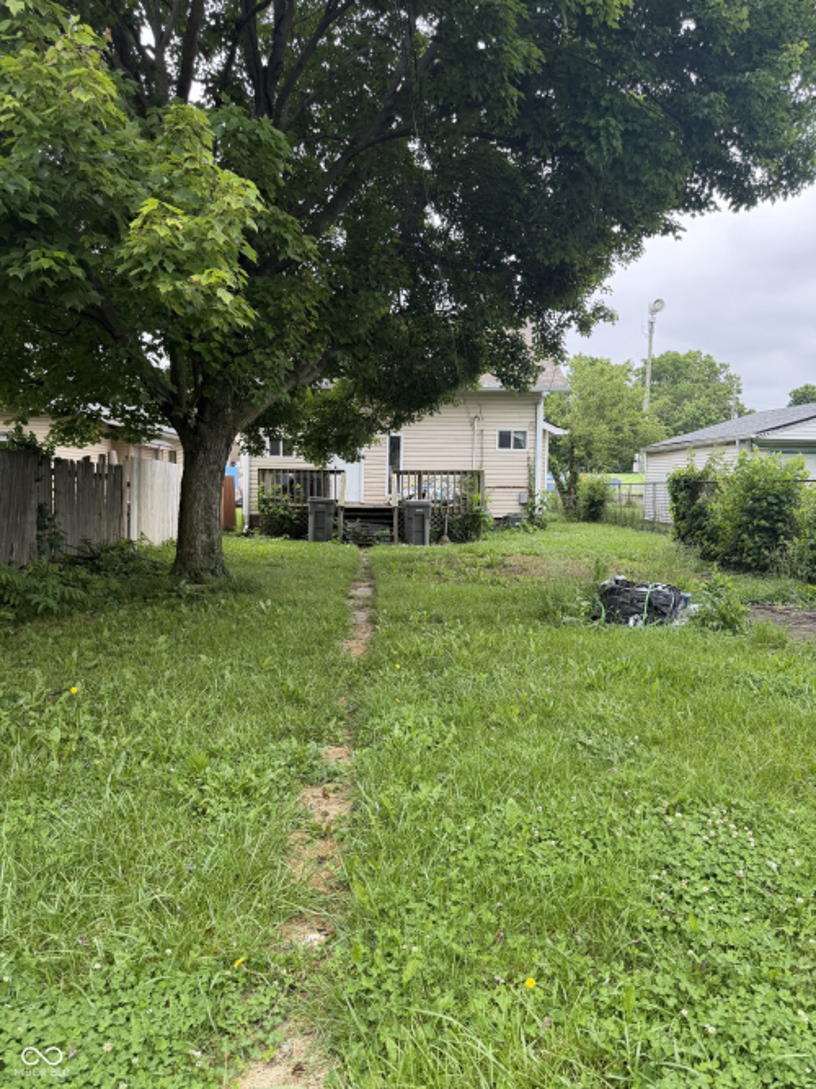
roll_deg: -0.6
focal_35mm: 24
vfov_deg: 71.6
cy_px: 544
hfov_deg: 56.8
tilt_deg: -5.0
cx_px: 408
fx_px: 755
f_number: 1.78
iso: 100
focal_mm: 6.76
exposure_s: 1/955
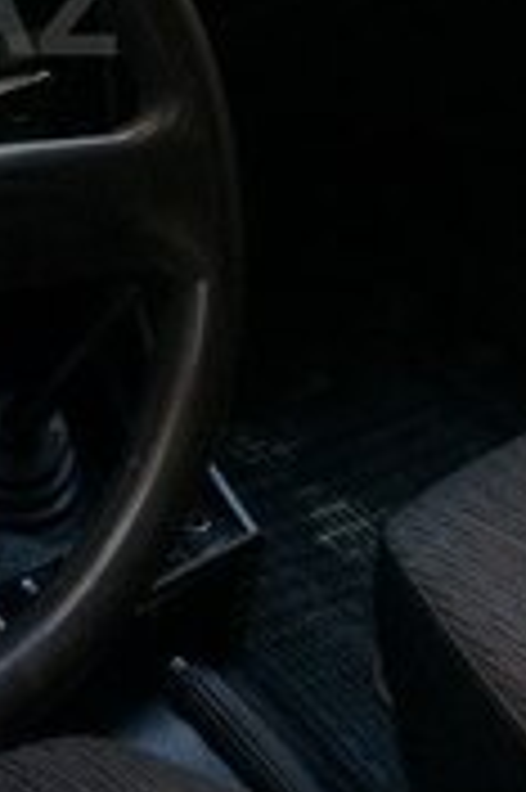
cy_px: 4
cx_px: -229
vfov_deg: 23.0
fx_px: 1866
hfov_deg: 15.0
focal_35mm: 85
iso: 200
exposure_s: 1/33
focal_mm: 4.15
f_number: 2.2
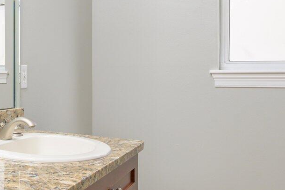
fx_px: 372
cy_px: 81
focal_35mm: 47
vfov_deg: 28.6
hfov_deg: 36.7
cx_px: -13
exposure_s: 1/80
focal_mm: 14
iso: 320
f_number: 9
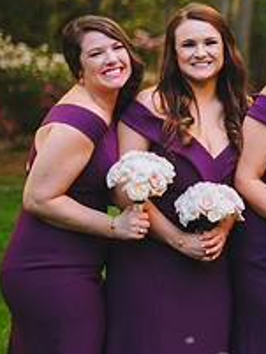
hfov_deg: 9.7
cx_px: 450
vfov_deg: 13.5
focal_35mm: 146
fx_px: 1494
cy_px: 160
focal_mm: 50
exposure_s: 1/400
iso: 400
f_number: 1.8
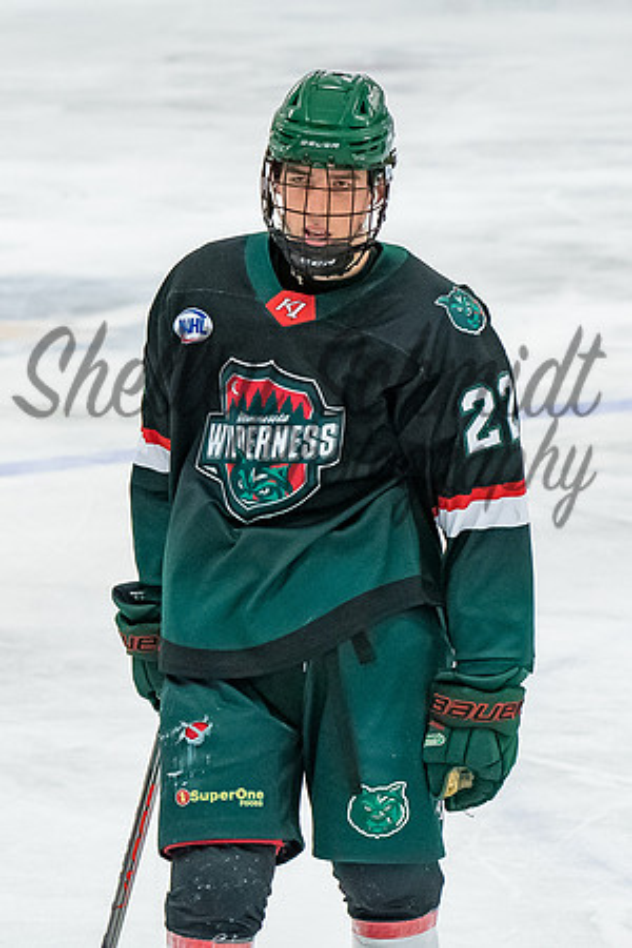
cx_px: 320
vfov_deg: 7.2
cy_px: 347
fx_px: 7528
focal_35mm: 286
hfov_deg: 4.8
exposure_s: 1/800
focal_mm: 100
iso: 2500
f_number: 3.5
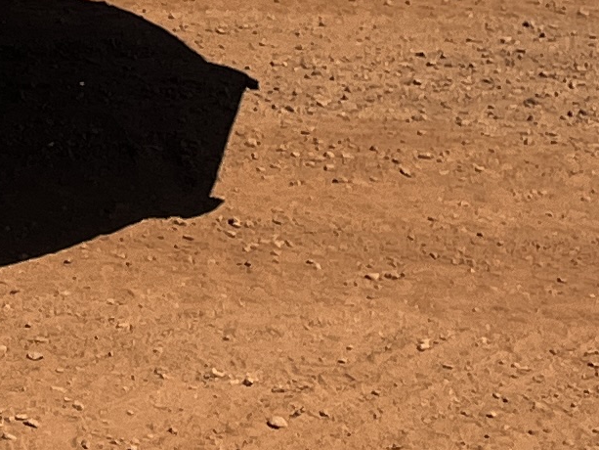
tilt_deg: -6.1
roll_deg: +2.7
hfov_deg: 9.5
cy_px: -417
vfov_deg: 8.3
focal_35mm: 171
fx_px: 2960
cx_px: -1089
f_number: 1.6
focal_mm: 5.1
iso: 50
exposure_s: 1/5848
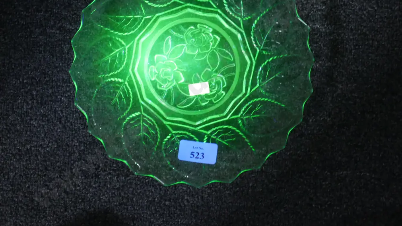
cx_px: 199
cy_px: 82
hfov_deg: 28.2
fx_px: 800
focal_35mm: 75
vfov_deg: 16.1
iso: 3200
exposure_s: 1/15
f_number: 5.4
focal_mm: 34
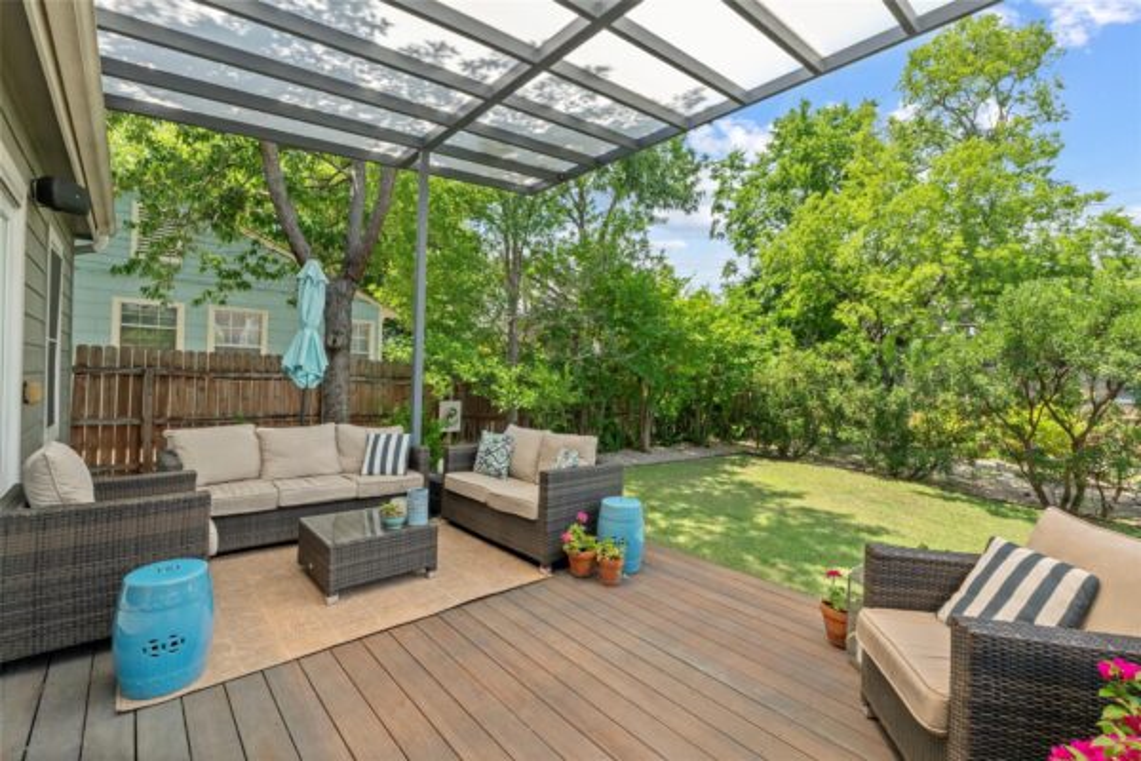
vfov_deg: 77.3
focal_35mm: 15
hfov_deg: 100.4
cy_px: 380
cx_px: 570
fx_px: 475
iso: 250
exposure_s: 1/30
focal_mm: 10
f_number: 11
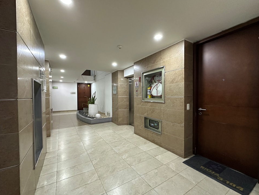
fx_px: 112
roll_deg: +0.1
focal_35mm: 15
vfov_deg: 81.7
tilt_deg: -0.2
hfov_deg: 98.2
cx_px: 128
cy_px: 98
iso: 640
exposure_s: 1/60
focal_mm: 2.22
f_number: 2.2
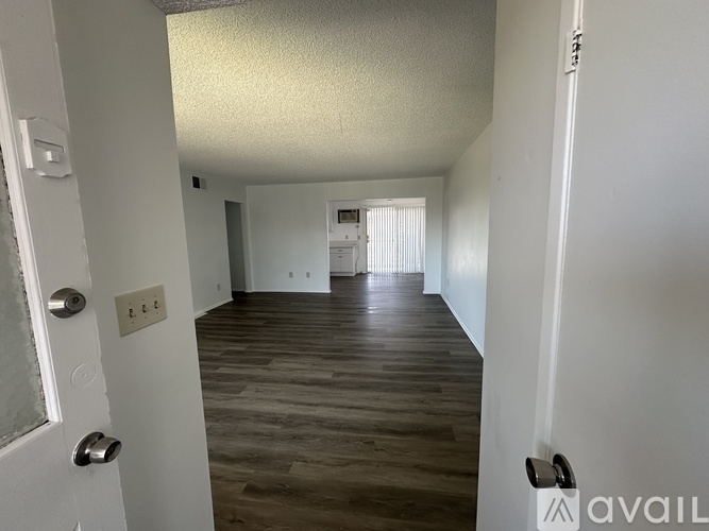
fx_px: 287
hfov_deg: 102.1
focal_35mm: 14
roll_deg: +1.5
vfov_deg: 85.7
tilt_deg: -5.9
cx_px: 354
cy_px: 266
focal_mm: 2.22
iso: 125
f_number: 2.2
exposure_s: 1/99
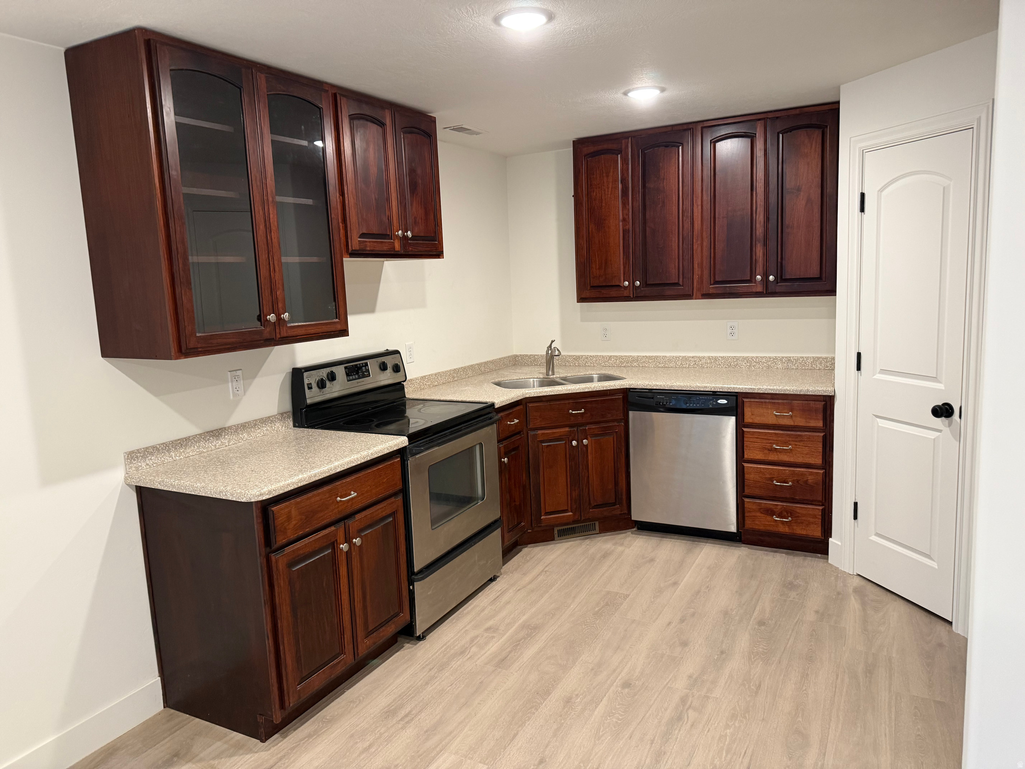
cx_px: 512
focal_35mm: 24
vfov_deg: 56.8
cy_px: 384
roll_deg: +3.1
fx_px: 711
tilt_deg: -5.9
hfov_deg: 71.6
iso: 320
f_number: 1.78
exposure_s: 1/60
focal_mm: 6.76
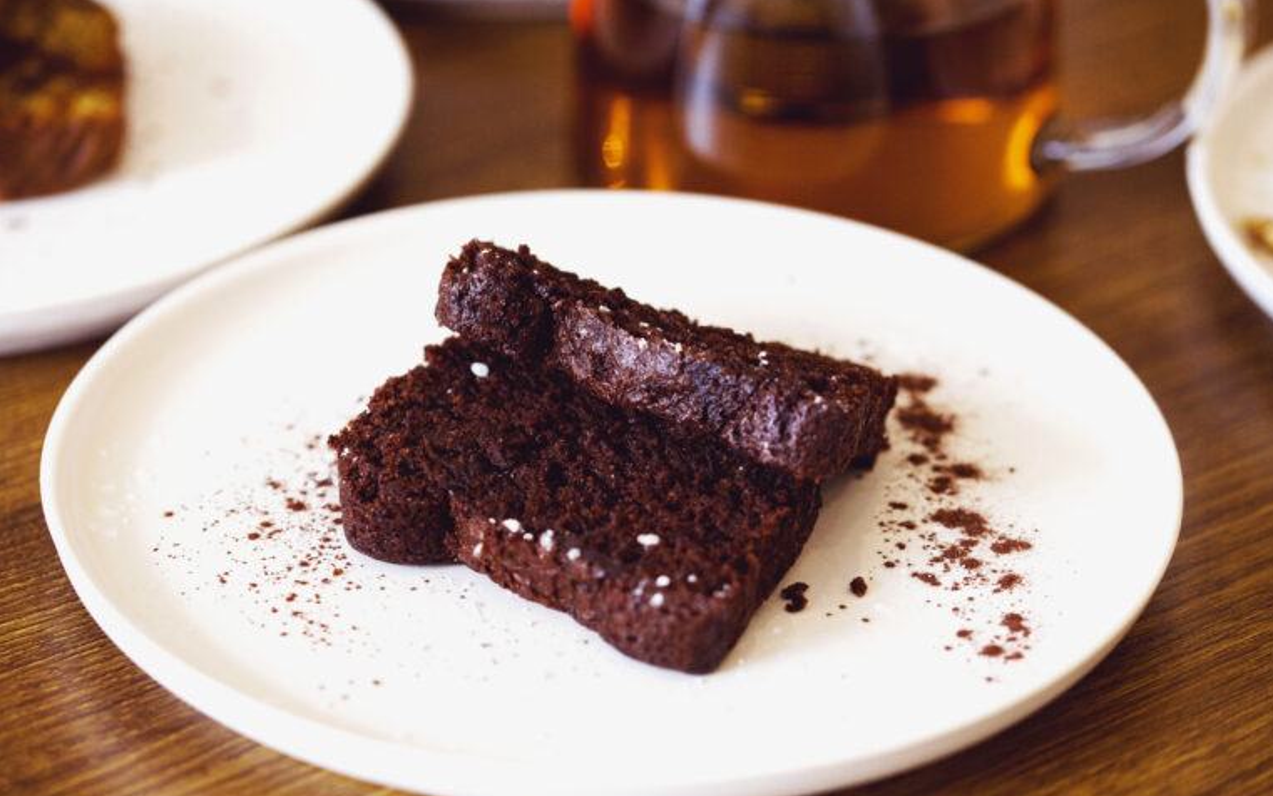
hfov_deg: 19.3
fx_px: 3748
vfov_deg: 12.1
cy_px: 422
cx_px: 641
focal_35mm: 108
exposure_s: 1/320
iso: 1250
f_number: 5
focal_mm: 105
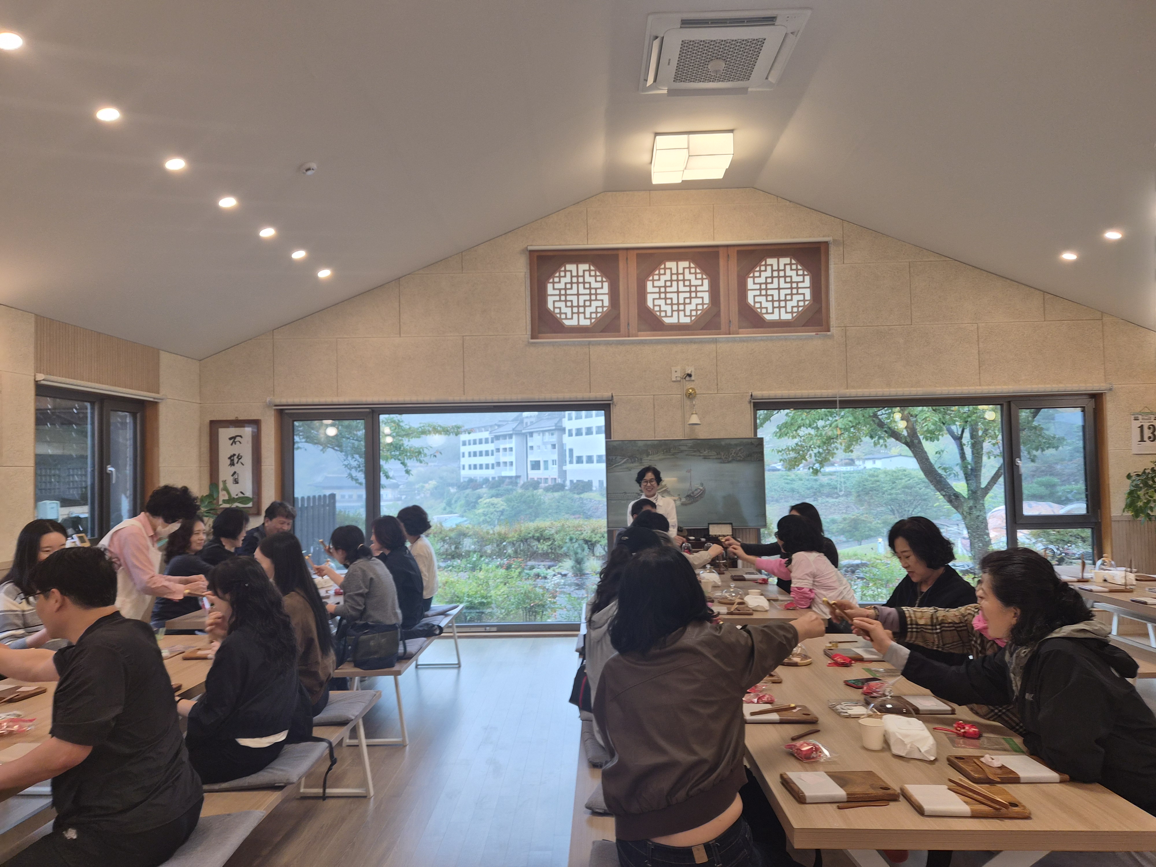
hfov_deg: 73.9
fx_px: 768
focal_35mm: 23
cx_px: 578
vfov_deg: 58.9
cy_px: 434
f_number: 1.8
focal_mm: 5.4
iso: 80
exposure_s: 1/120
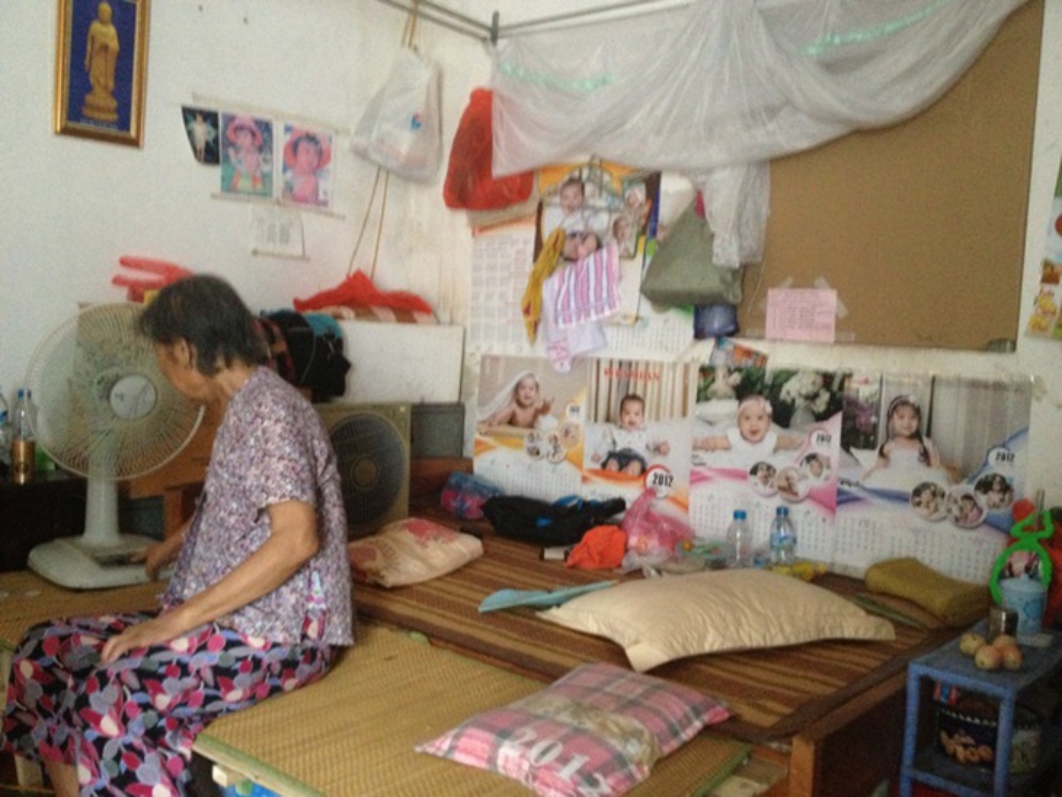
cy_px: 398
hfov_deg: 52.6
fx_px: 1074
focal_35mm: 35
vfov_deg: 40.7
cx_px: 531
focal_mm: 4.28
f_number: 2.4
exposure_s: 1/15
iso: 500
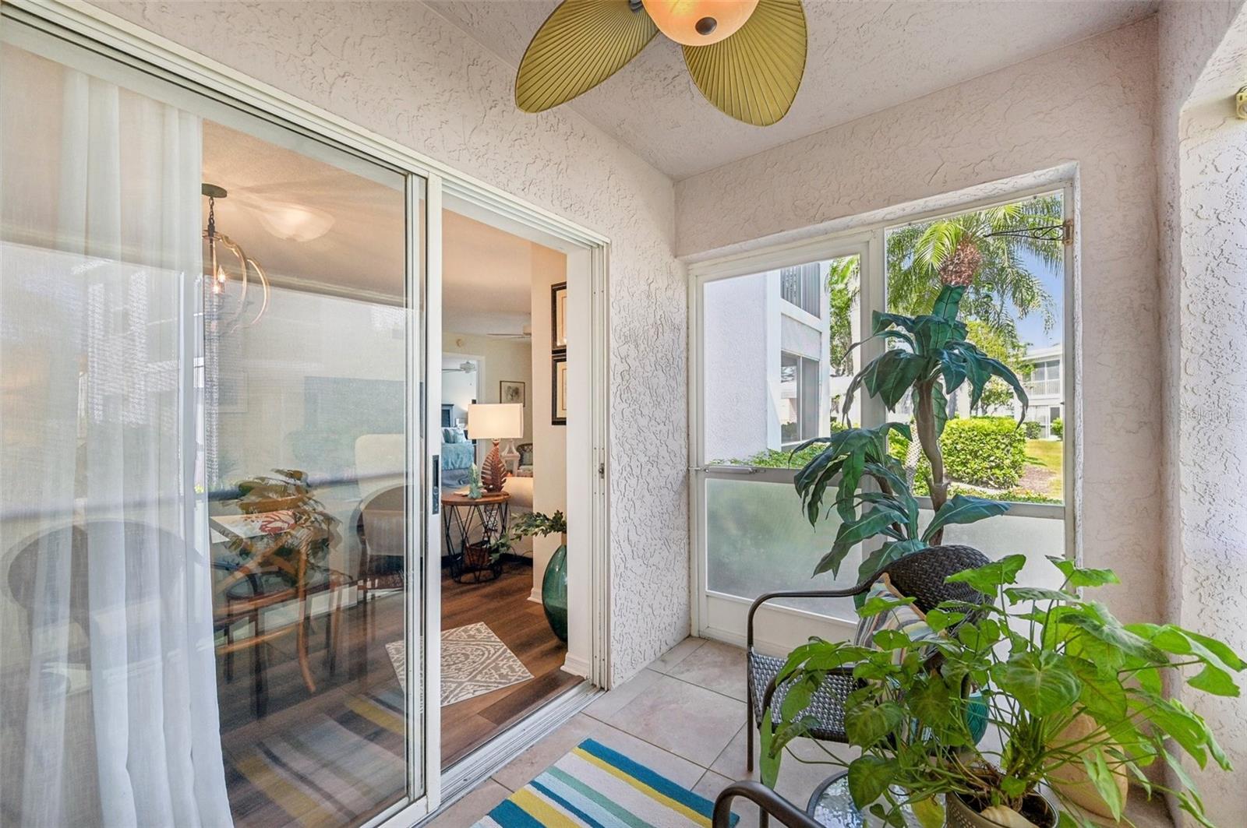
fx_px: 484
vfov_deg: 81.1
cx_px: 624
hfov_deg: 104.3
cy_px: 414
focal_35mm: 14
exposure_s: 1/60
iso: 400
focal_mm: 14
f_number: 8
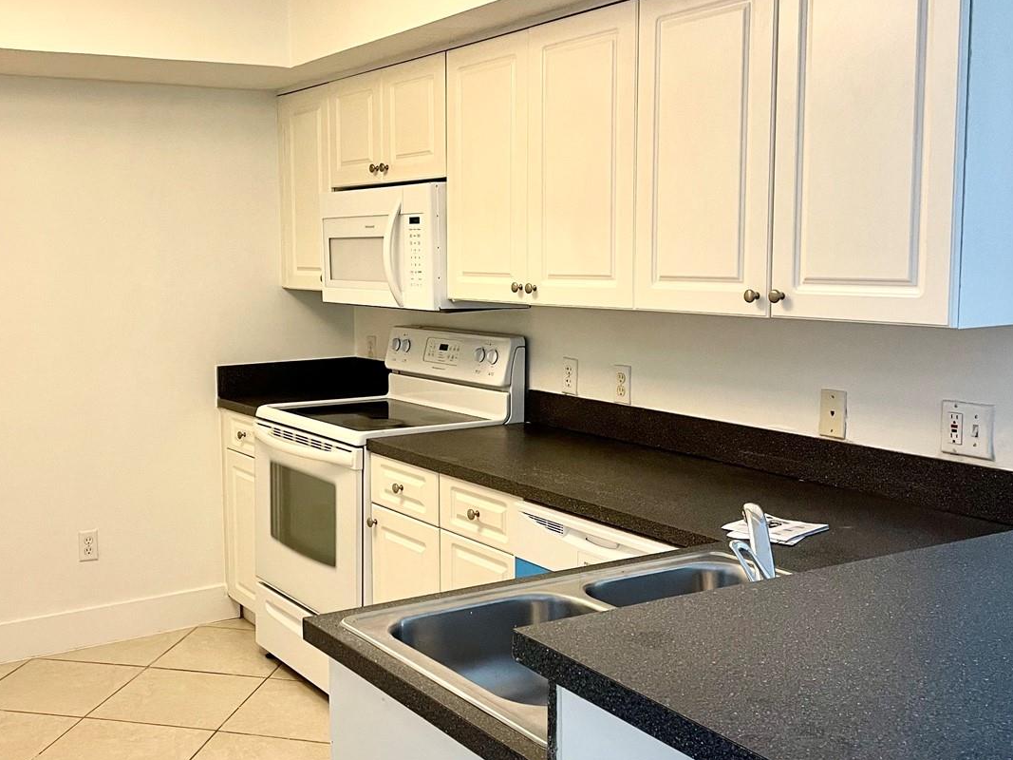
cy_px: 369
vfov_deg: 36.8
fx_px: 1141
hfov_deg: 47.3
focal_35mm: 39
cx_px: 358
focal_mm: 4.2
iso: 125
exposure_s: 1/60
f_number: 1.6
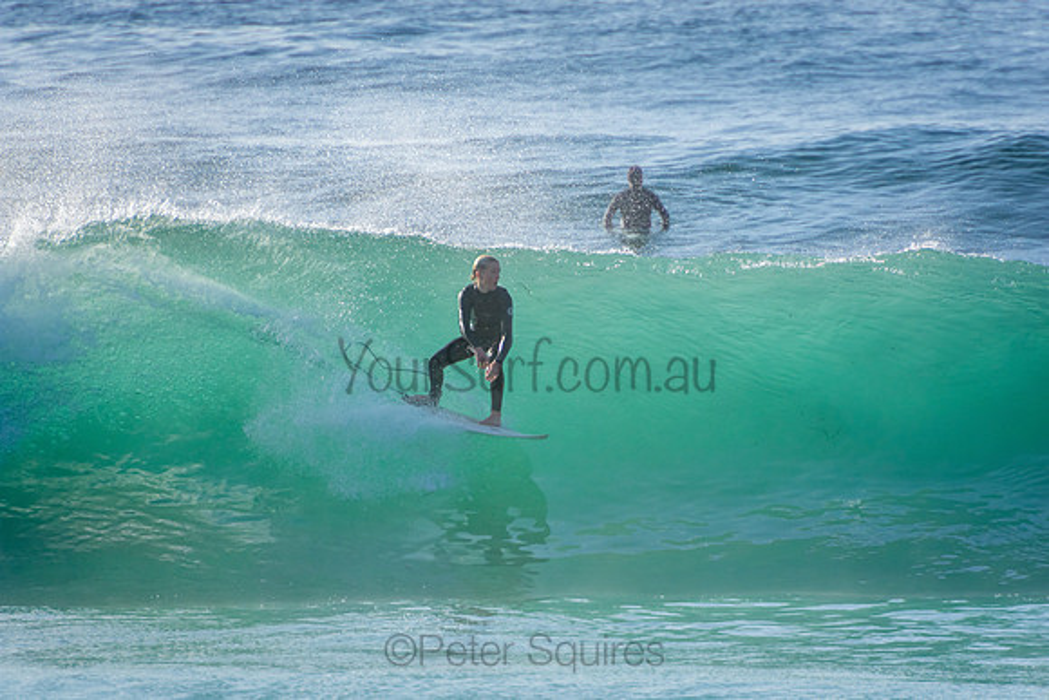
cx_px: 524
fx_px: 17487
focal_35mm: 600
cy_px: 350
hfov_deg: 3.4
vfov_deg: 2.3
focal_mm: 400
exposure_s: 1/2000
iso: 250
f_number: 5.6
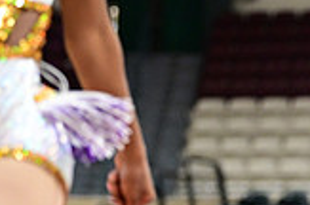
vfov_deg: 3.8
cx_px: 468
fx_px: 3120
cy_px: 271
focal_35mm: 363
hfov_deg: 5.6
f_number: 3.2
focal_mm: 102
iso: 6400
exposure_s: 1/1000
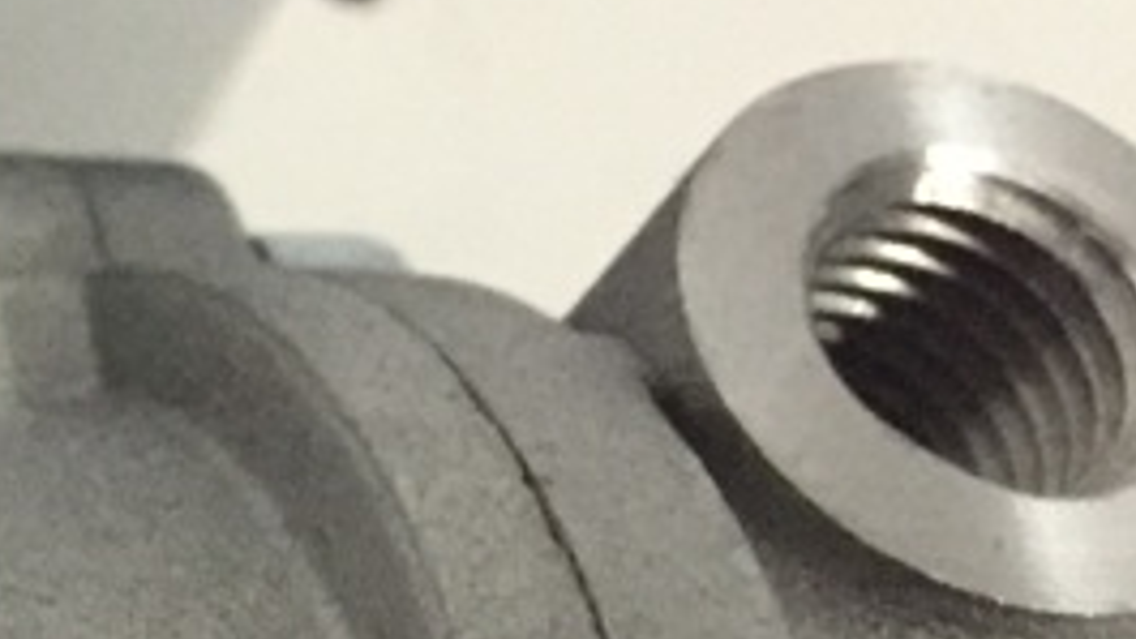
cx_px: -1016
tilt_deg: -64.1
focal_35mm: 122
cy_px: 823
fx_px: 3675
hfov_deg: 14.9
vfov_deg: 9.8
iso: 250
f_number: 2.2
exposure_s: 1/25
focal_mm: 4.15
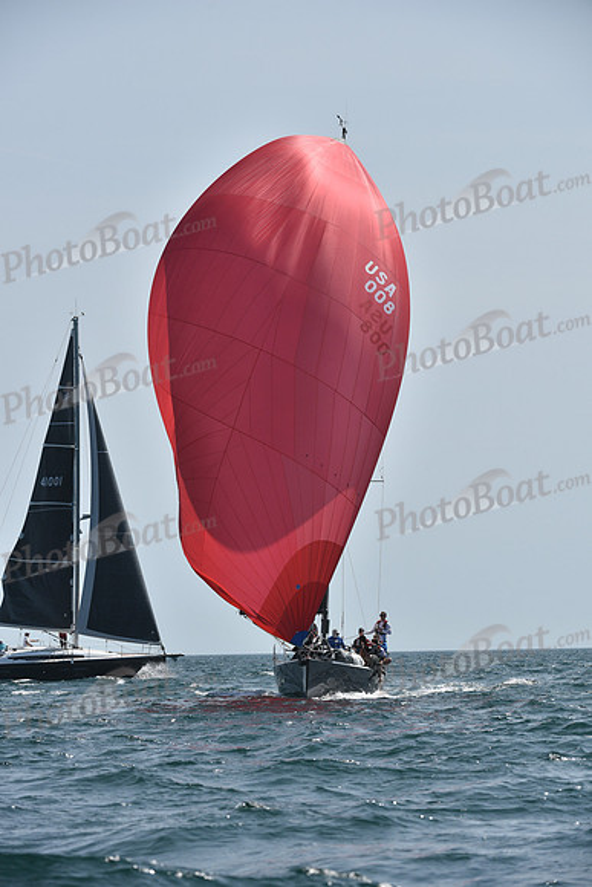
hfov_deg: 6.9
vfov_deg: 10.3
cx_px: 296
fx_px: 4930
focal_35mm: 200
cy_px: 444
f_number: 8
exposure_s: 1/1600
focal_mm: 200
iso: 320
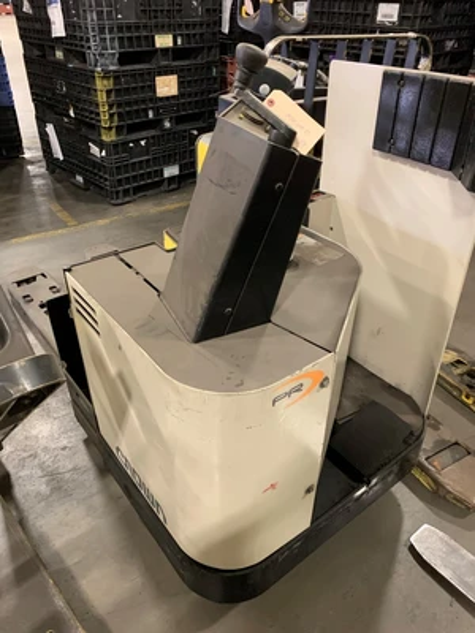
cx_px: 238
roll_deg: -0.6
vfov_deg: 67.3
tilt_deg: -33.6
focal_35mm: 26
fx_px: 476
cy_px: 316
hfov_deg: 53.1
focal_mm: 4.25
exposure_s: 1/36
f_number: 1.8
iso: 400
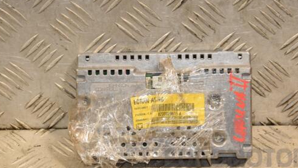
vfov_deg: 9.1
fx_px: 1059
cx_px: 153
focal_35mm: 134
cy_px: 77
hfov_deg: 16.0
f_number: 5.6
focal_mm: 70
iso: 800
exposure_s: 1/200
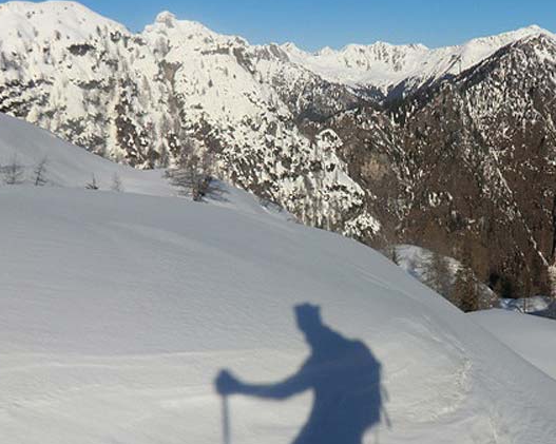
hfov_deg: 42.1
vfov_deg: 34.7
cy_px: 277
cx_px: 388
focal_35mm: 43
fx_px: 707
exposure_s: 1/400
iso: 64
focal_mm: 5.2
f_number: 7.9
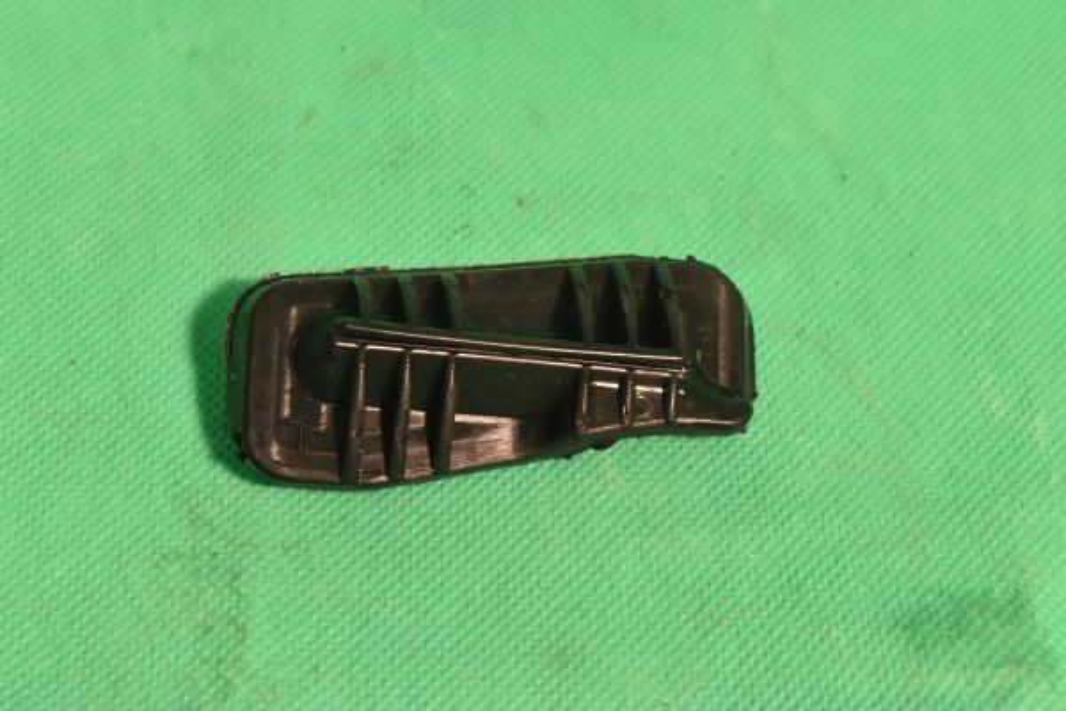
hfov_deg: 24.6
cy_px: 356
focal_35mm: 82
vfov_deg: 16.6
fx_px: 2443
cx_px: 533
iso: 2000
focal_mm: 55
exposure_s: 1/100
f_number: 11
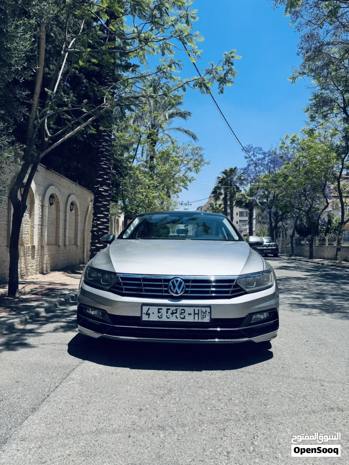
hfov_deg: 56.8
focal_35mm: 24
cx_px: 174
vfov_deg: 71.6
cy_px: 232
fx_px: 323
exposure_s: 1/4950
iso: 80
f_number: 1.78
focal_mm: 6.76
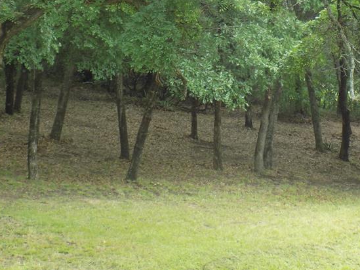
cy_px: 28
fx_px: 1009
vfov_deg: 15.1
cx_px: 205
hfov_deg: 20.2
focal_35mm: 97
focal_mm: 9.3
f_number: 3.9
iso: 80
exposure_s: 1/60
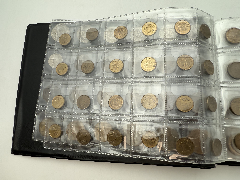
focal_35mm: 24
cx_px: 120
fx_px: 166
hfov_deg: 71.6
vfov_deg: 56.8
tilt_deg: -79.7
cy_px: 90
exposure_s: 1/221
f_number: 2.2
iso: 40
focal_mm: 2.22
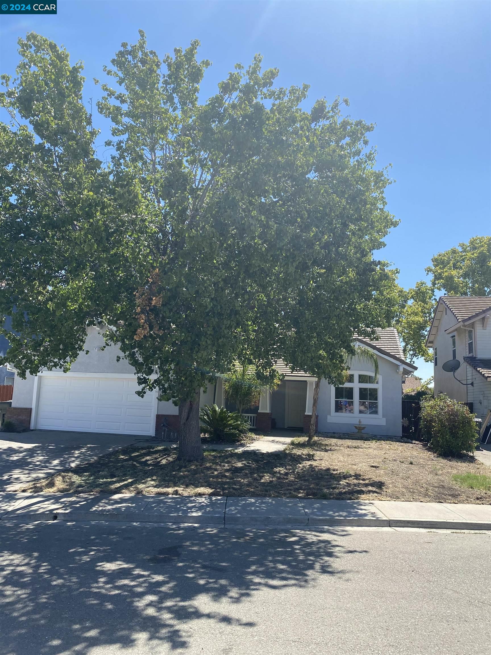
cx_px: 246
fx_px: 492
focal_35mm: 26
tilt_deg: +8.4
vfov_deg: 67.3
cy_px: 328
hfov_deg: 53.1
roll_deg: -3.6
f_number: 1.8
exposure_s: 1/1927
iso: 32
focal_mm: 4.25
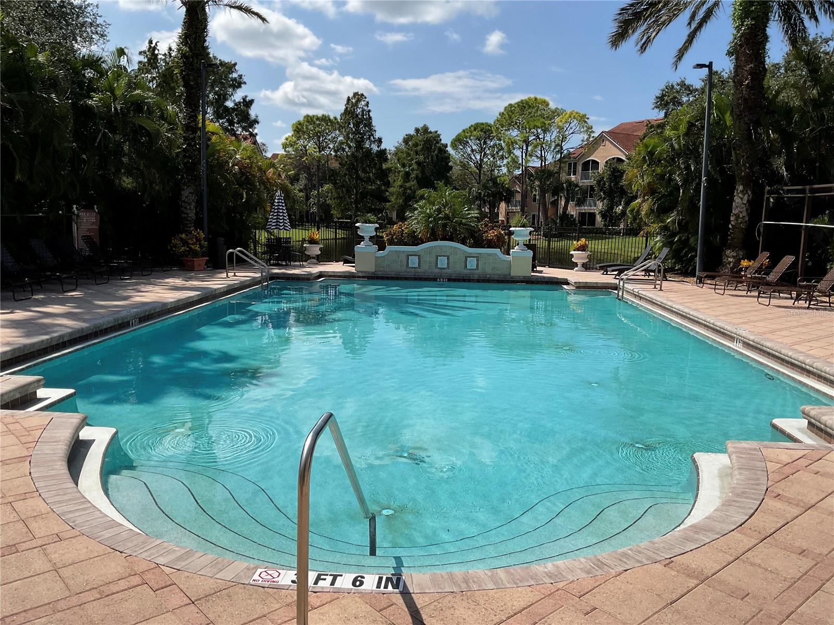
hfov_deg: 61.7
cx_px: 417
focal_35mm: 29
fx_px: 699
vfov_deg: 48.2
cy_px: 312
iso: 20
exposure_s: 1/5263
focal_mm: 3
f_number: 1.8
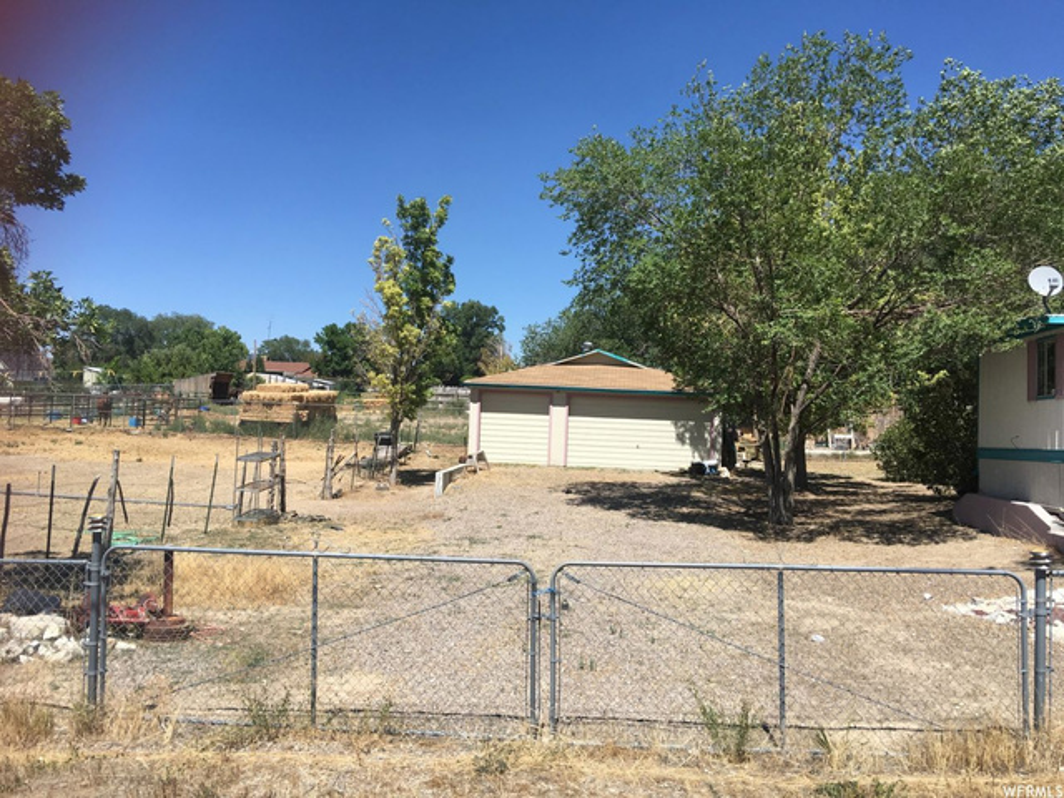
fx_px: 891
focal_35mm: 29
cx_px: 532
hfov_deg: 61.7
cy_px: 399
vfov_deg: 48.2
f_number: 2.2
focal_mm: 4.15
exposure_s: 1/1570
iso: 25
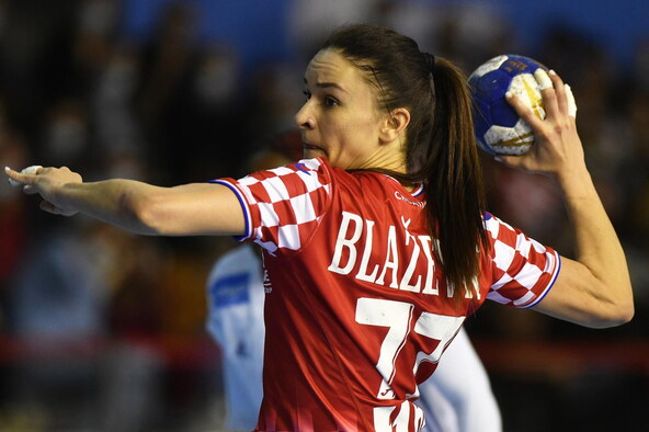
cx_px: 324
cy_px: 216
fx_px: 5405
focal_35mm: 300
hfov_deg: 6.9
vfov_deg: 4.6
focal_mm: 300
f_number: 4
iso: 2000
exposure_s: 1/1000
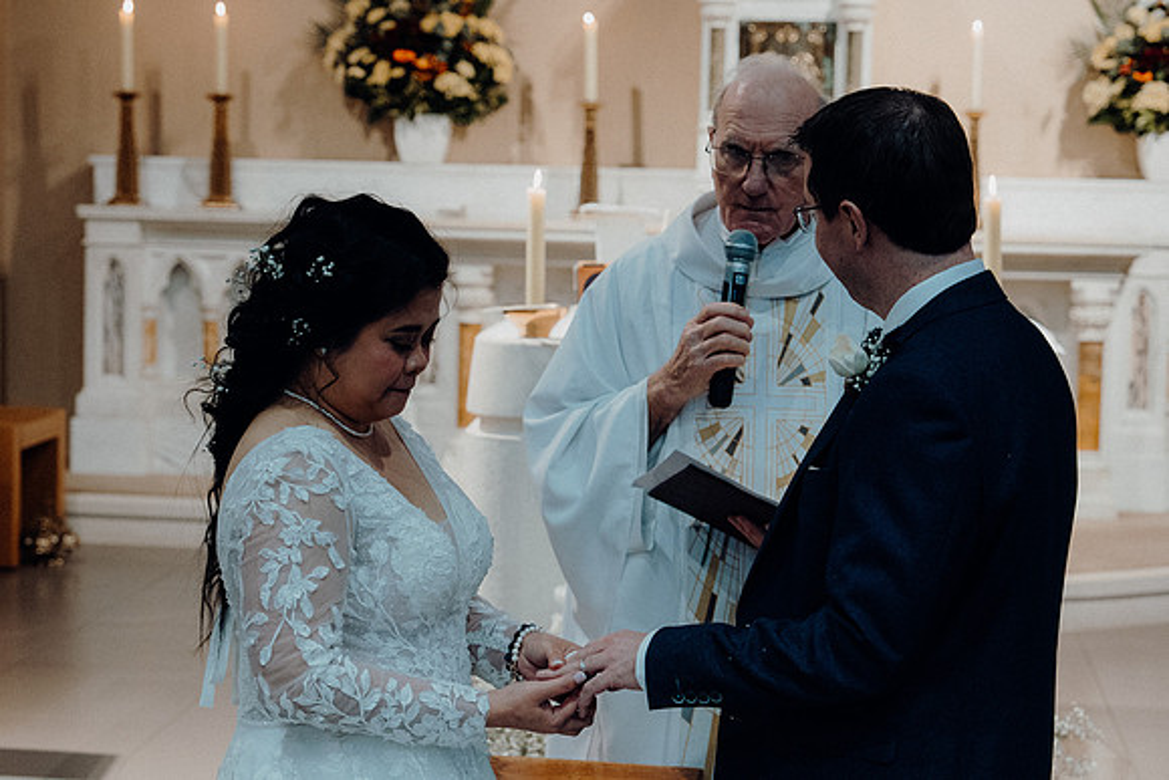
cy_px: 390
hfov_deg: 26.0
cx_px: 584
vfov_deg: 17.5
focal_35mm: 78
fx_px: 2533
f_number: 3.5
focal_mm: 52
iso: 2000
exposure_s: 1/160
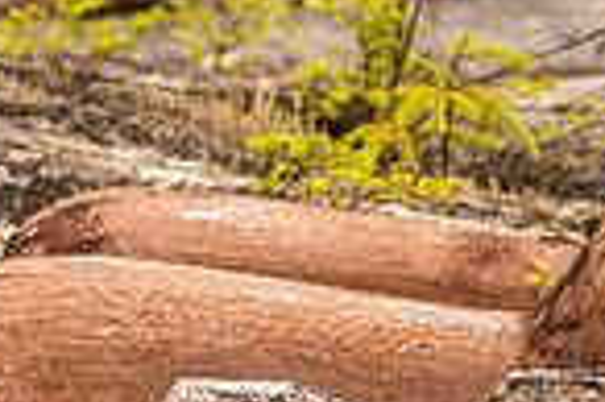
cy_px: 690
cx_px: -319
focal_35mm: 342
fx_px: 5741
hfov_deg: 6.0
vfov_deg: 4.0
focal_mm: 86
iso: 200
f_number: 2.8
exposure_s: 1/500
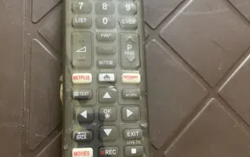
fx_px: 245
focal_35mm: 36
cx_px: 124
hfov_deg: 54.0
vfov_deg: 35.3
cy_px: 90
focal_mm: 5.1
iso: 500
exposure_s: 1/51
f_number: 1.6
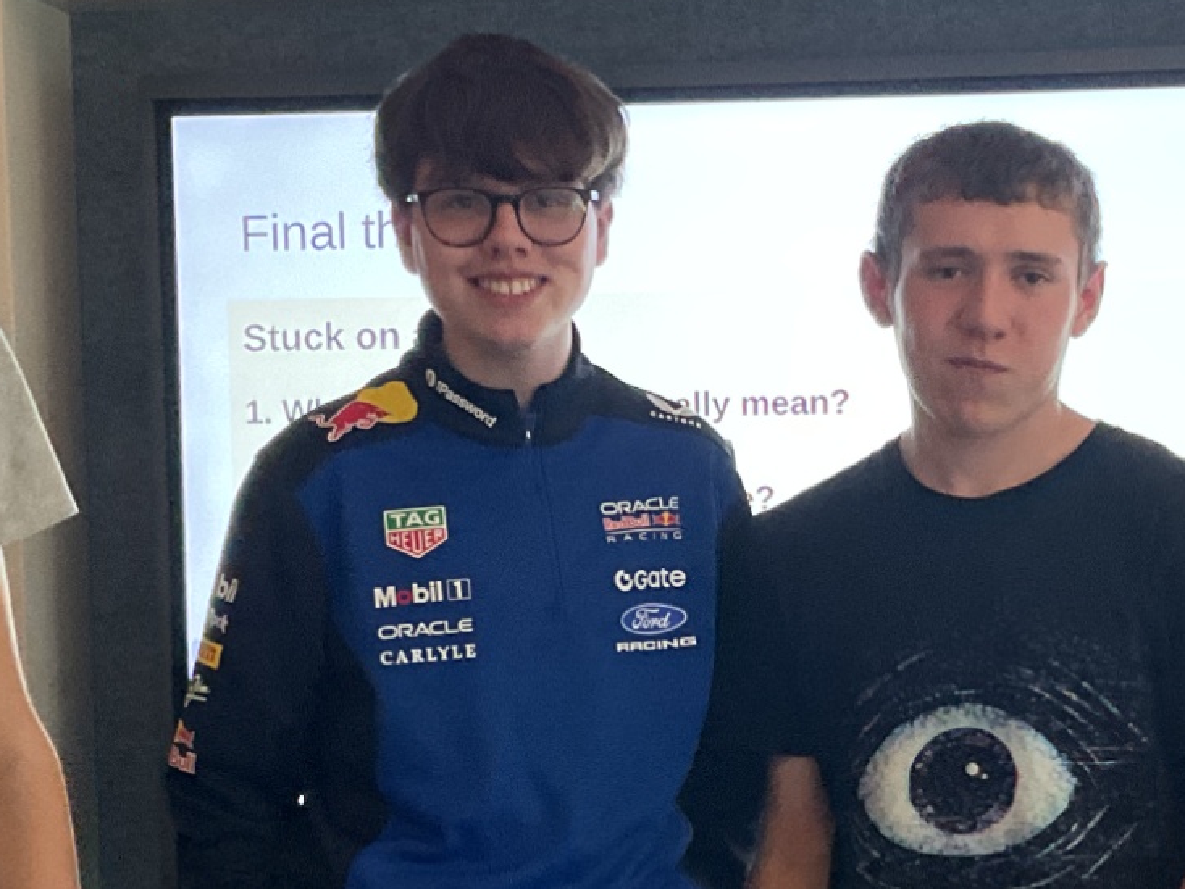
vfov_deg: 18.6
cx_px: 714
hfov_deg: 24.7
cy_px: 566
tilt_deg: -4.7
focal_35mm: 79
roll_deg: +1.3
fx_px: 2705
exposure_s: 1/60
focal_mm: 3
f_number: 1.8
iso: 250
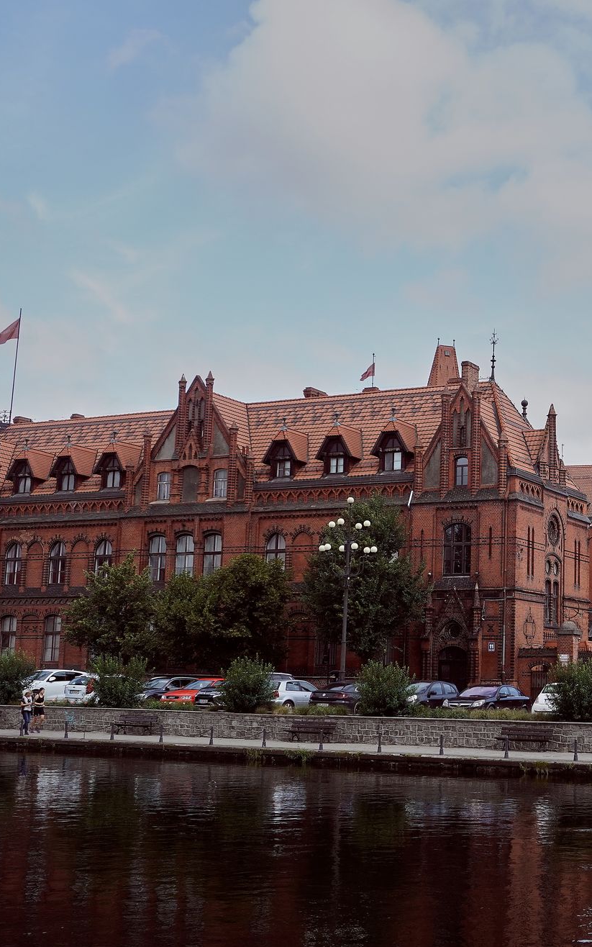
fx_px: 1259
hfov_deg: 25.7
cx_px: 531
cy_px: 479
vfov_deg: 41.2
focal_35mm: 49
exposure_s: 1/1000
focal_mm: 21
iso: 500
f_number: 5.6
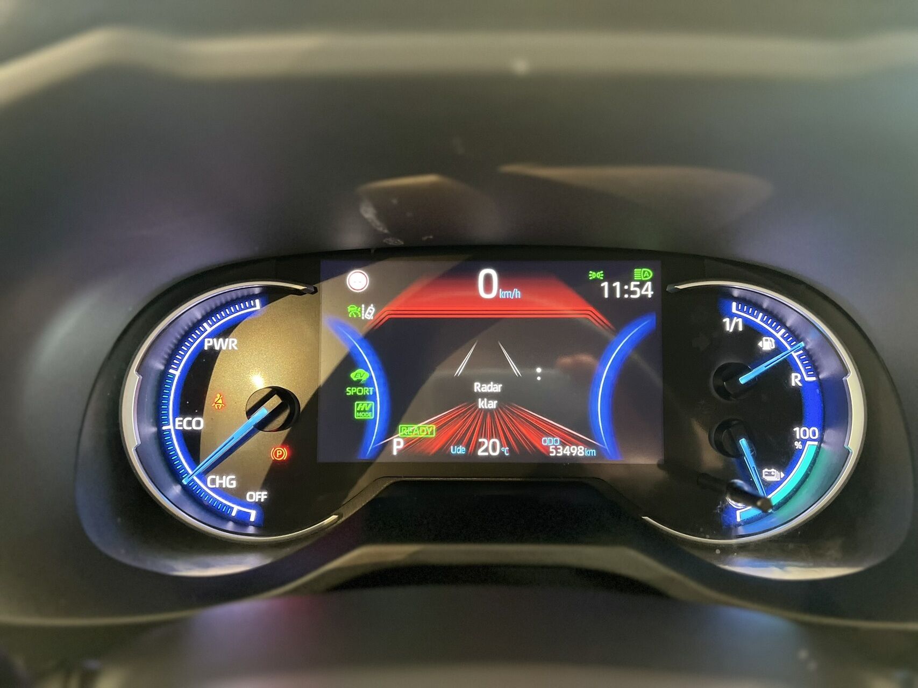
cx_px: 459
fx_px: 689
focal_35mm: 26
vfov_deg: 53.1
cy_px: 344
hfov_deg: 67.3
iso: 640
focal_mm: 5.7
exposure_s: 1/39
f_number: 1.5
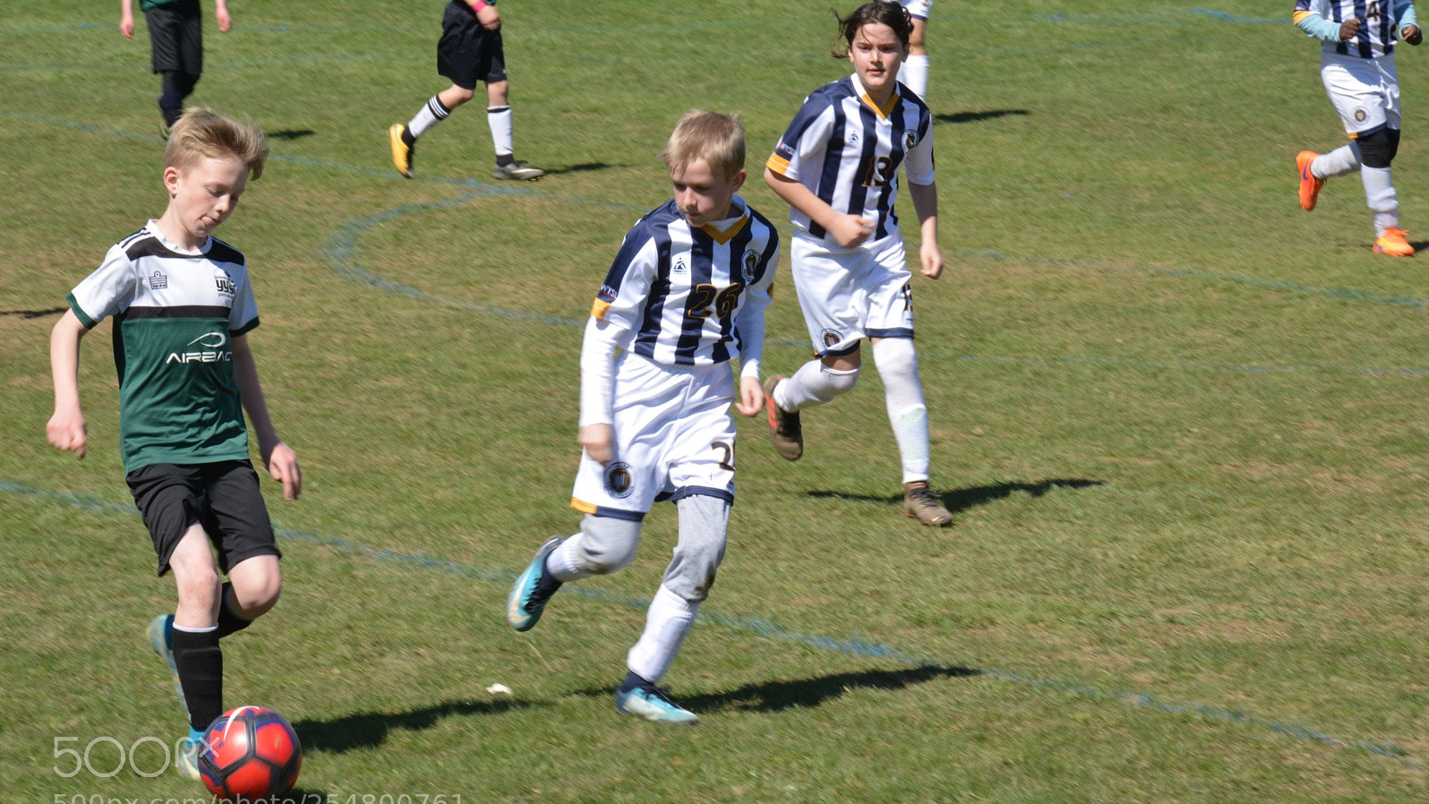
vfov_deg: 5.8
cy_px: 397
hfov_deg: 10.3
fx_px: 7958
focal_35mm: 210
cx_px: 714
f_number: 22
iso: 640
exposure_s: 1/160
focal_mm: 200
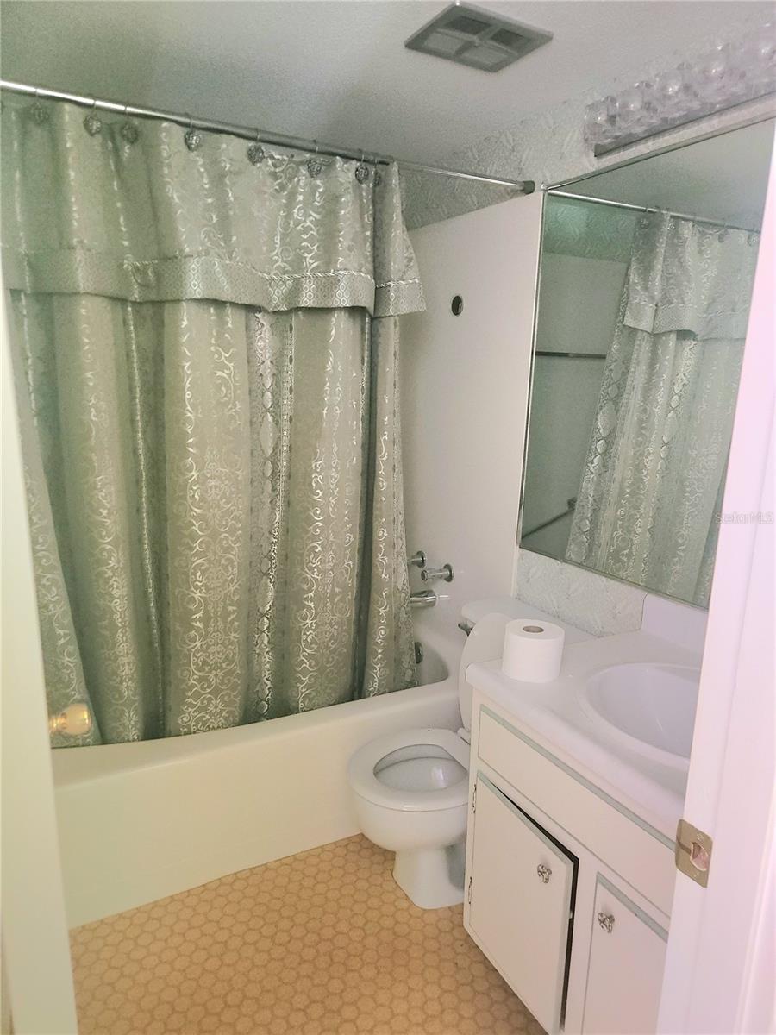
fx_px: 687
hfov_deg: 58.9
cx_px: 388
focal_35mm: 23
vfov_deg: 73.9
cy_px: 518
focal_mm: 5.4
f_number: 1.8
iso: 500
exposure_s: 1/10
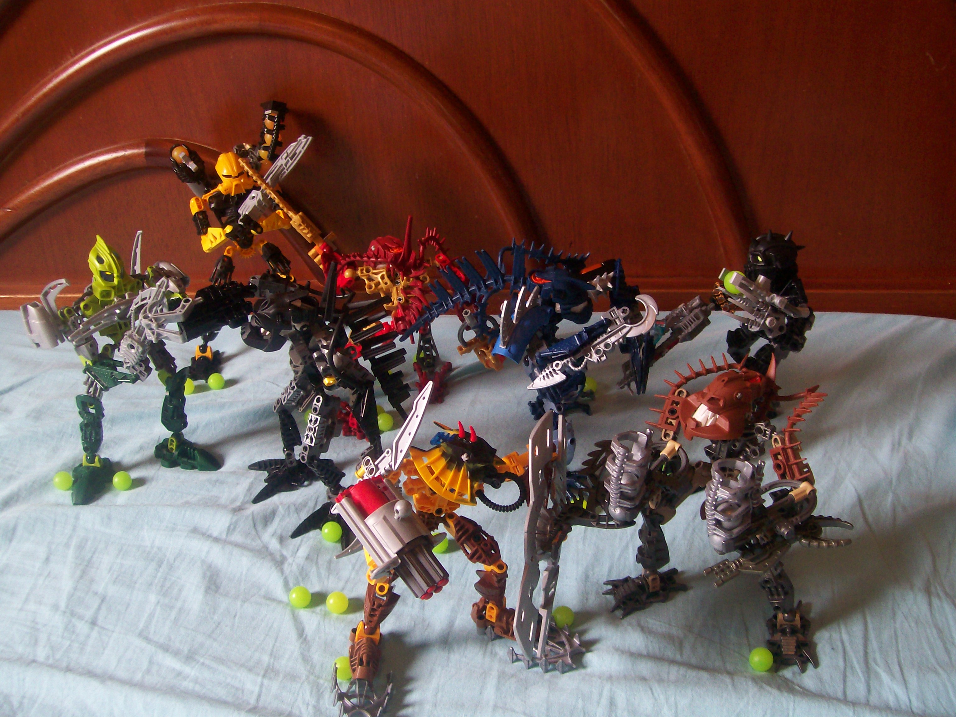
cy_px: 358
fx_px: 994
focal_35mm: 36
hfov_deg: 51.4
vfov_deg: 39.7
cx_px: 478
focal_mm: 6
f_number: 2.7
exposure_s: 1/32
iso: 107
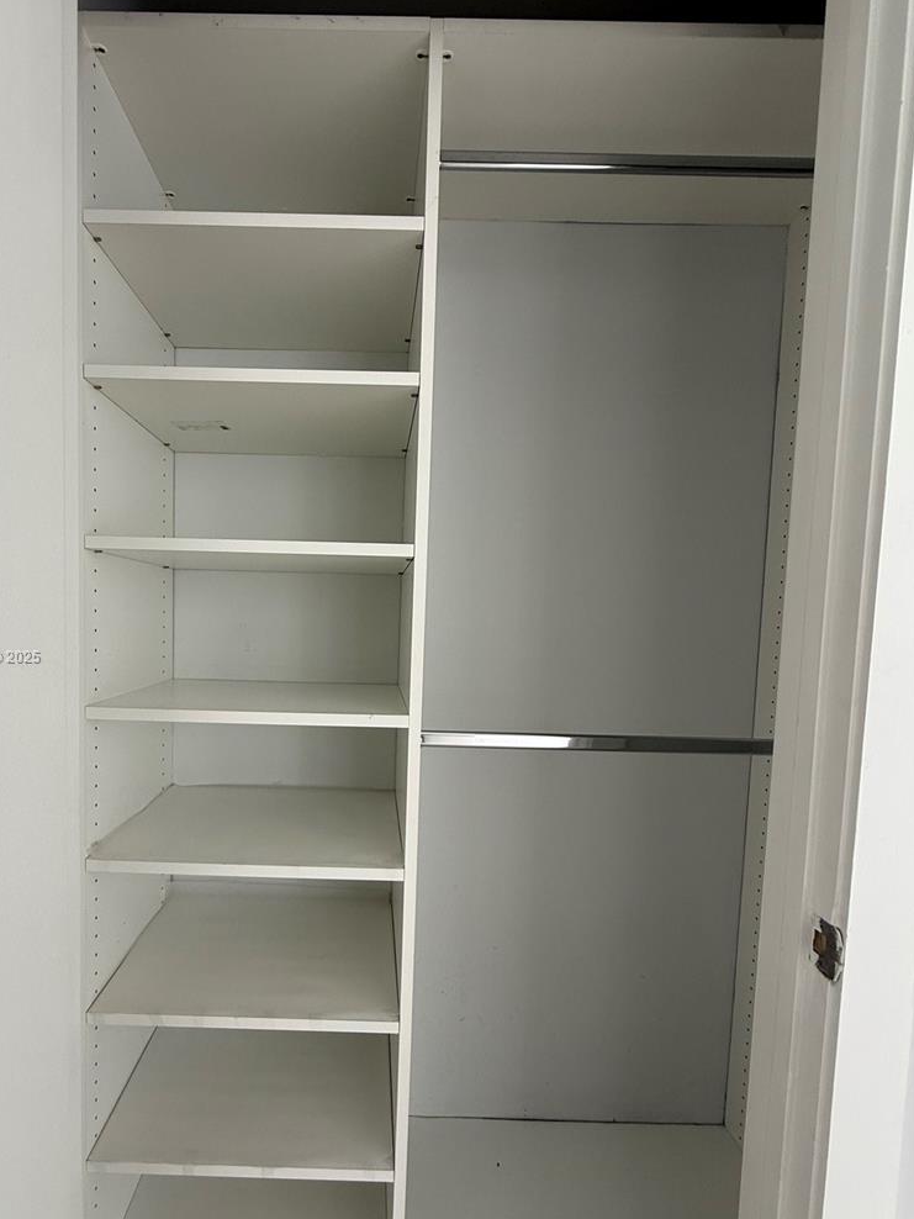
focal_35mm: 17
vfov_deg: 90.8
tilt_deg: -3.2
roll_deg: -2.4
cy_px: 658
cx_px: 369
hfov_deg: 74.0
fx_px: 598
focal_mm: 2.22
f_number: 2.2
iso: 64
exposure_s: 1/99
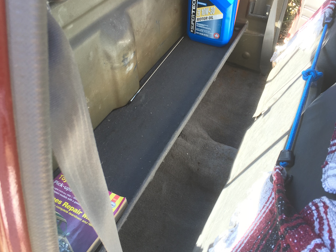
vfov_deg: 44.1
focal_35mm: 32
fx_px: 311
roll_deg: +0.1
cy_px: 114
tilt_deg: -44.9
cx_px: 184
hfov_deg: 56.7
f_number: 2.2
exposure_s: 1/40
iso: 25
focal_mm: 4.15
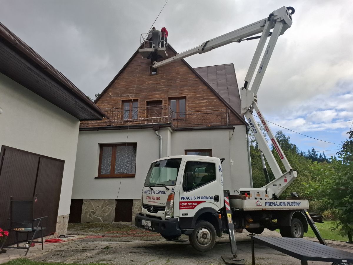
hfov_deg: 73.9
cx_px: 176
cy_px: 132
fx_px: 235
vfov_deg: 58.9
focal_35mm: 23
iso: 50
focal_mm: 5.54
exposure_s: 1/981
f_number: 1.8
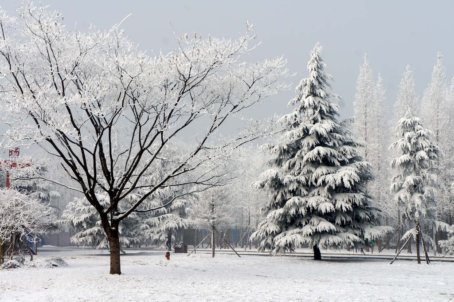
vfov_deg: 16.5
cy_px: 151
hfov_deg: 24.6
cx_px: 227
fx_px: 1040
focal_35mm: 82
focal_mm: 55
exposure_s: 1/400
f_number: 9
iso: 200
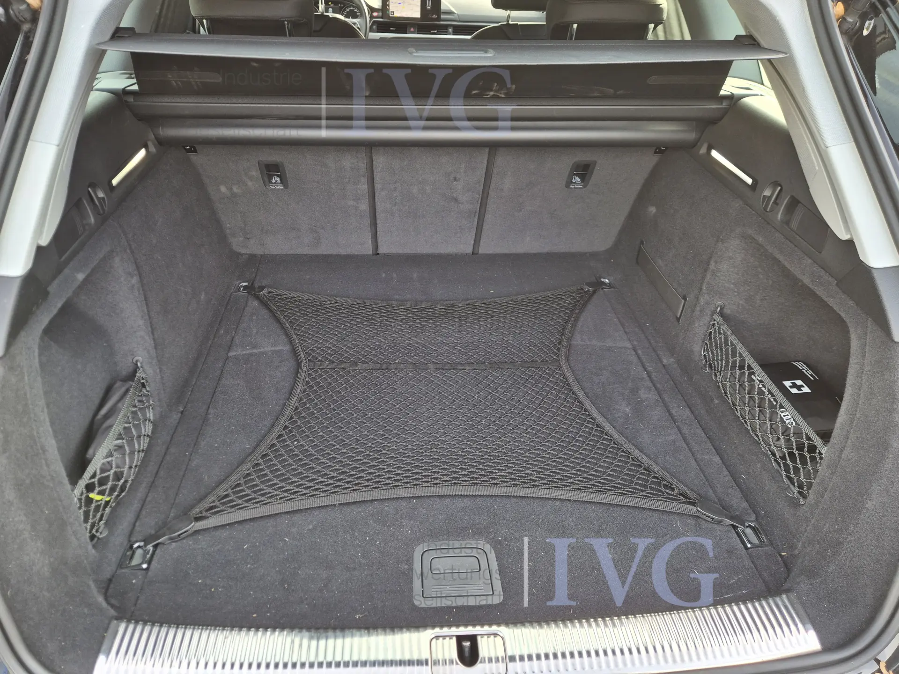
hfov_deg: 73.9
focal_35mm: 23
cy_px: 337
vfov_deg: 58.9
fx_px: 597
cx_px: 450
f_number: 1.8
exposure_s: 1/100
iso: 40
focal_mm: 5.4
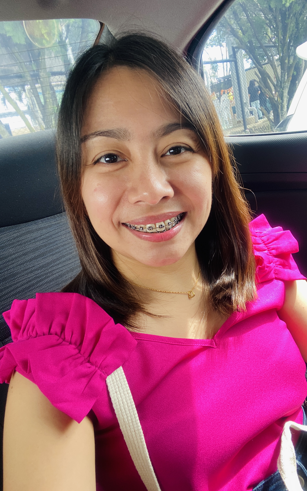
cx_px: 184
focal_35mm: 25
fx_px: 335
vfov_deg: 72.5
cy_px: 242
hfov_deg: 49.0
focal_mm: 2.71
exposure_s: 1/60
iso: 125
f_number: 2.2
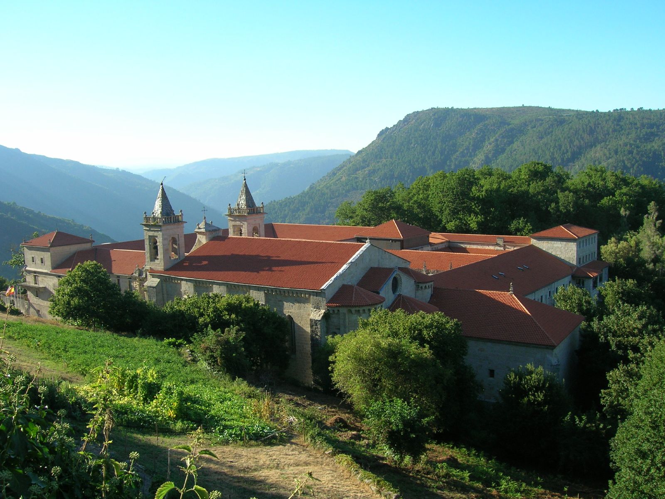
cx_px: 332
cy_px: 250
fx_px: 653
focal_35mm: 34
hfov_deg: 54.0
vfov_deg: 41.8
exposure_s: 1/160
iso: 50
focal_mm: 5.7
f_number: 4.9
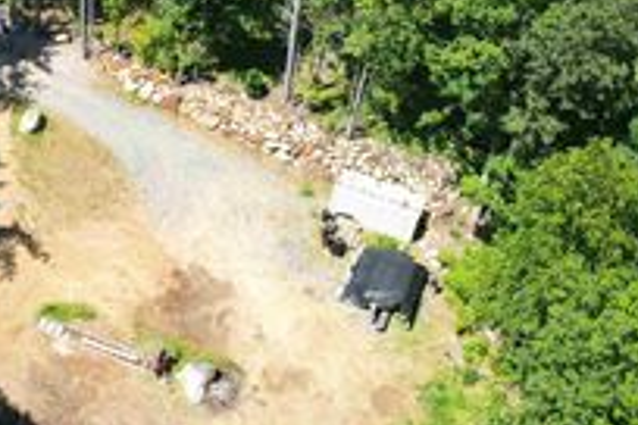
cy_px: 152
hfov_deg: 35.9
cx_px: 144
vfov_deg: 25.0
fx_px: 957
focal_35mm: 54
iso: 100
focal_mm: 8.38
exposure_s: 1/1000
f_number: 2.8
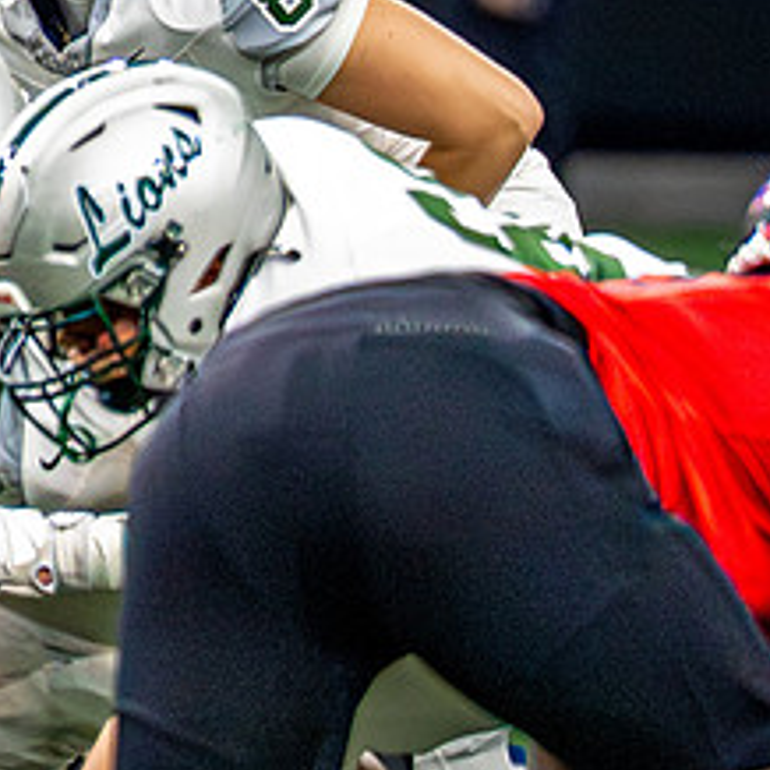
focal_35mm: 1122
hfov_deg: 1.6
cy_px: -232
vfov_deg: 1.6
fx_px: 28237
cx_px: -390
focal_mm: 197
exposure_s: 1/2000
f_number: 2.8
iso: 5000
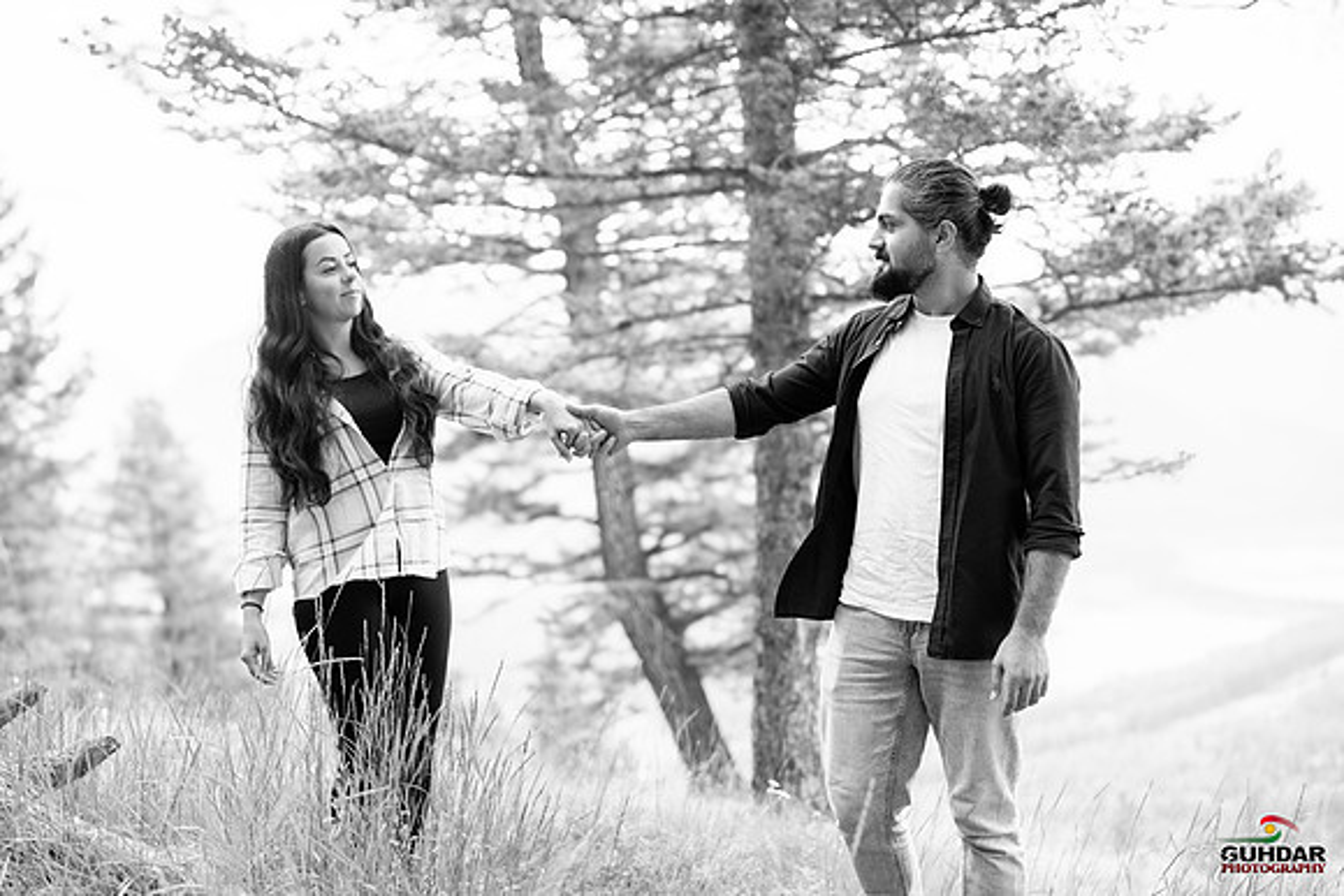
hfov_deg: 54.4
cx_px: 672
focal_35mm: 35
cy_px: 448
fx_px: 1307
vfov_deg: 37.9
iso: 200
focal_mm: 35
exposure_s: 1/1600
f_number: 2
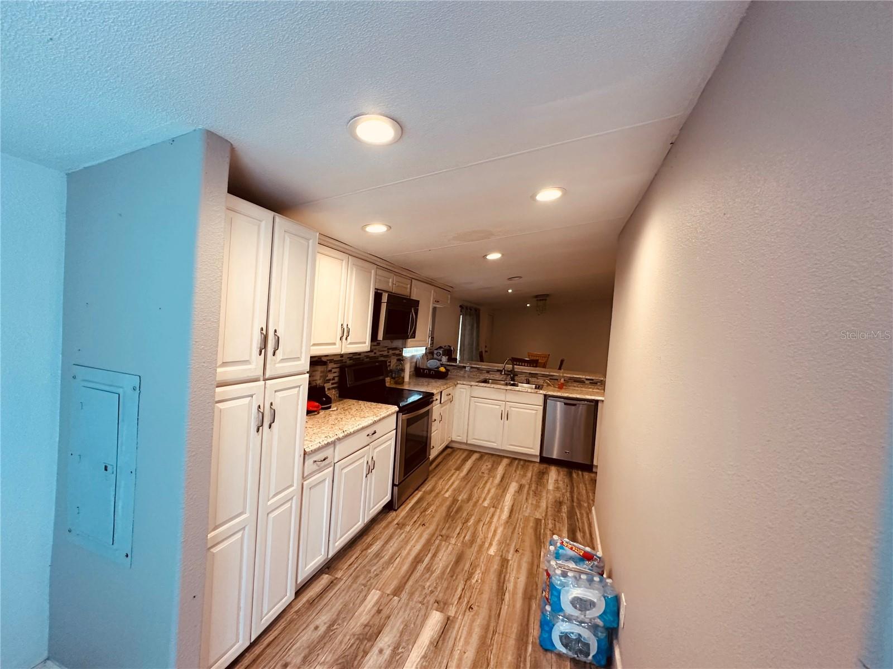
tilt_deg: -1.9
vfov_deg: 85.7
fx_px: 361
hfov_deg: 102.1
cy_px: 334
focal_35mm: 14
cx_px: 446
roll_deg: -4.4
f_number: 2.2
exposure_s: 1/120
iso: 320
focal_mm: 2.22
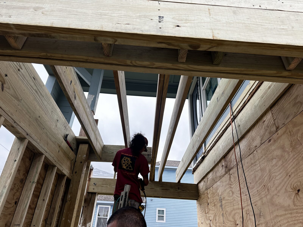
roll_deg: -4.3
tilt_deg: +30.3
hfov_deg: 71.6
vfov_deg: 56.8
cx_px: 152
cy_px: 114
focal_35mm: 24
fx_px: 210
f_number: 1.78
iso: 80
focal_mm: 6.86
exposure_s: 1/469
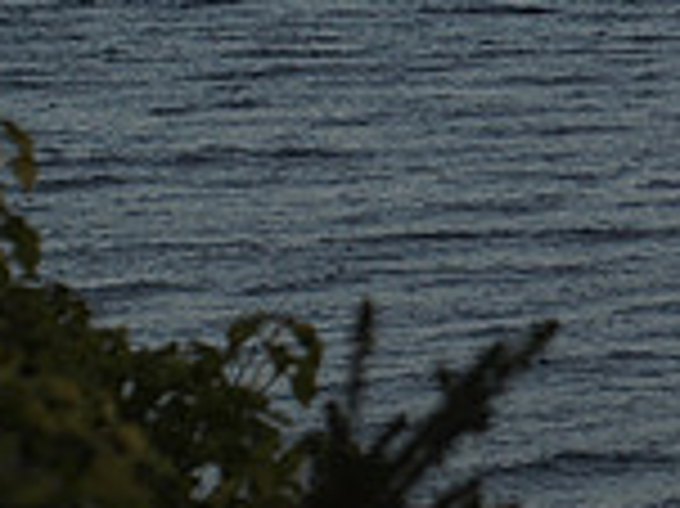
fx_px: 7537
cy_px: -353
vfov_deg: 3.8
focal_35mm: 384
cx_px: 1130
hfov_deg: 5.1
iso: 100
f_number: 2.8
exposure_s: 1/1000
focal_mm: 50
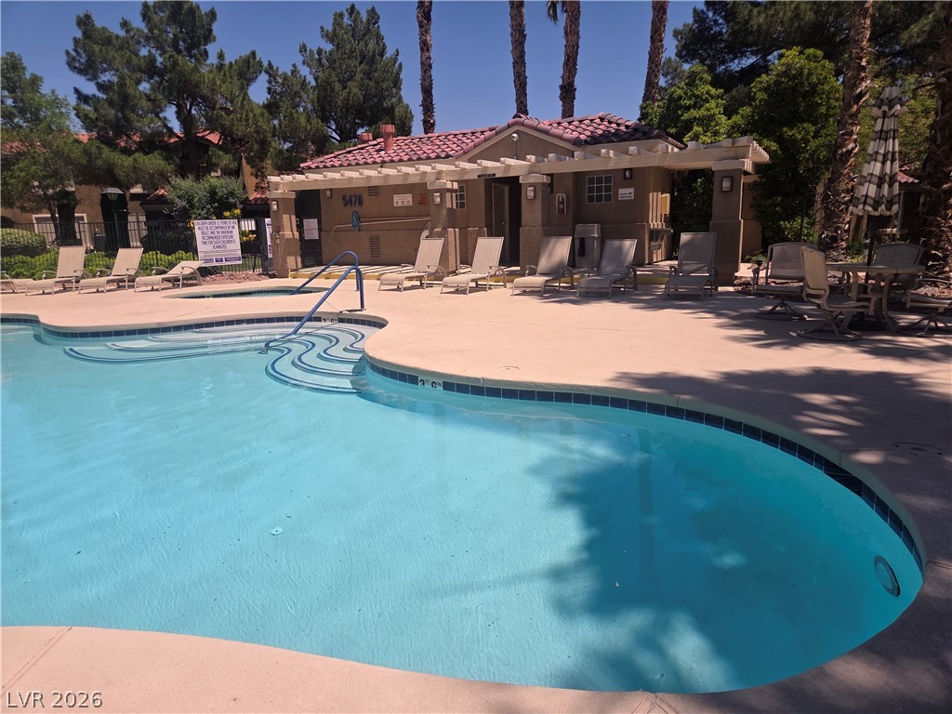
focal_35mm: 23
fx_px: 633
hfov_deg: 73.9
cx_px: 476
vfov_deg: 58.9
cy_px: 357
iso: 64
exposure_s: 1/7891
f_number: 1.8
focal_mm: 5.4
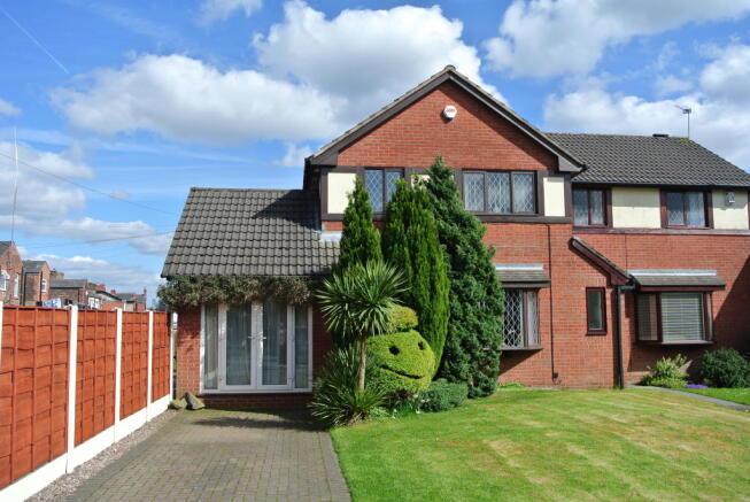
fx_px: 647
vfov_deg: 42.4
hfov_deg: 60.2
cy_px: 251
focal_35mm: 31
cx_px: 375
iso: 100
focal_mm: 11.8
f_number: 4.5
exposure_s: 1/800
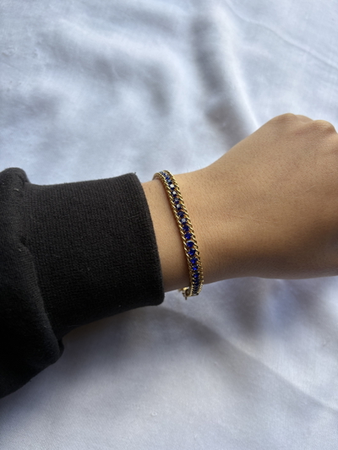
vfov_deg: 67.3
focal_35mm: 26
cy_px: 225
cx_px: 169
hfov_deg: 53.1
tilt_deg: -72.2
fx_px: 338
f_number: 1.6
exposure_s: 1/136
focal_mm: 5.96
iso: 32
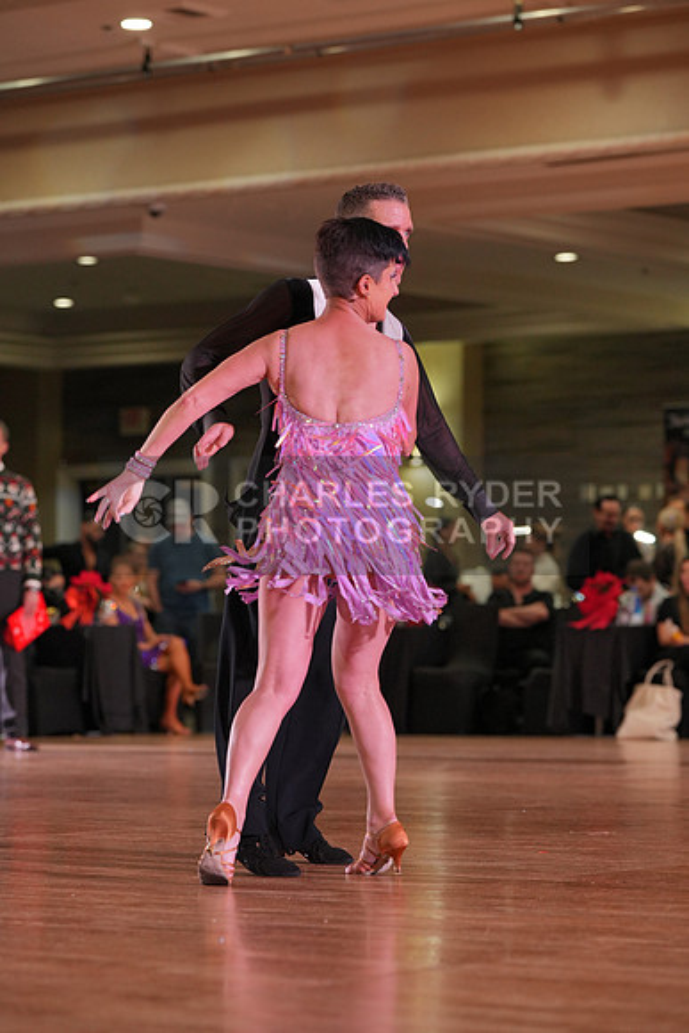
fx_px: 3299
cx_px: 344
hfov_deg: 11.9
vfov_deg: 17.8
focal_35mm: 115
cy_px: 516
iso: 1600
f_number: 4
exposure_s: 1/400
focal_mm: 115
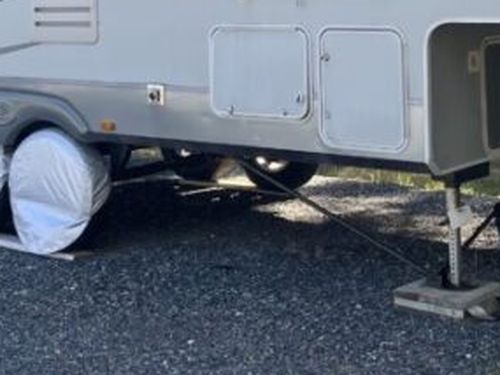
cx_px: 247
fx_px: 1185
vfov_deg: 17.4
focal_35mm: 82
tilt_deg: -0.1
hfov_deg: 23.8
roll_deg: +1.7
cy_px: -46
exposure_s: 1/583
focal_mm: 5.1
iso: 50
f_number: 1.6
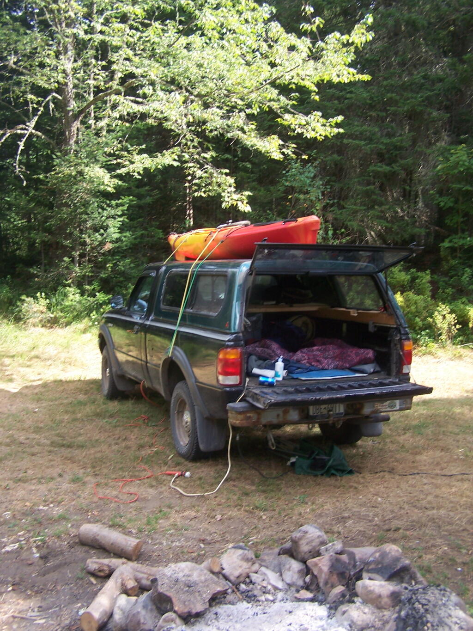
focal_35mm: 38
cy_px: 316
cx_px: 236
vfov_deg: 49.0
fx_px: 692
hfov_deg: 37.7
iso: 80
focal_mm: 6.3
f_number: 2.8
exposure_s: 1/160
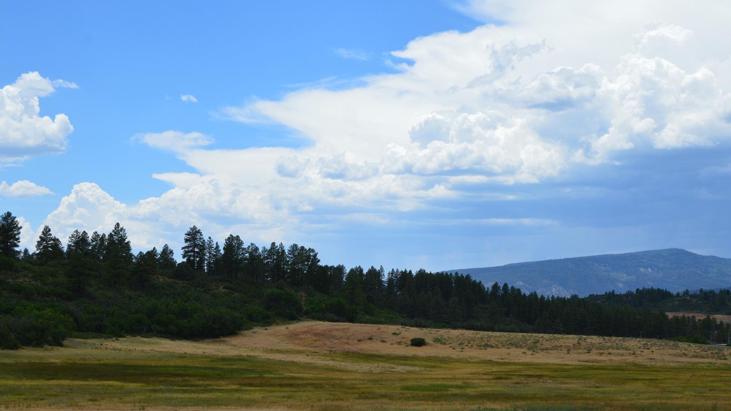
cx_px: 367
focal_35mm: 60
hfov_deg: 34.9
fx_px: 1163
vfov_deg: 20.0
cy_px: 233
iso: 280
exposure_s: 1/500
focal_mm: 38
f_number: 11
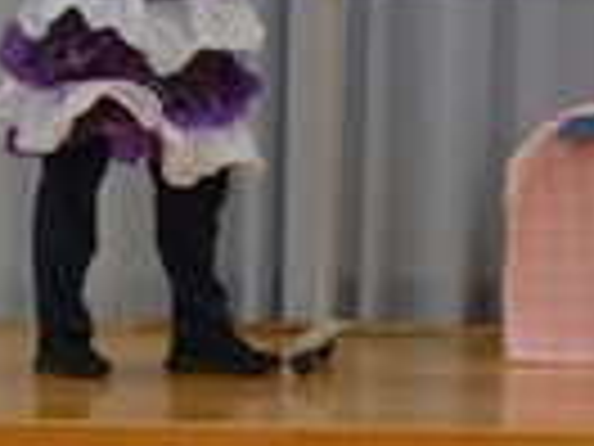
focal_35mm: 390
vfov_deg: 3.8
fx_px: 6699
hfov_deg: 5.1
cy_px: -171
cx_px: 722
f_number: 5.6
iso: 640
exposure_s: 1/60
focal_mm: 55
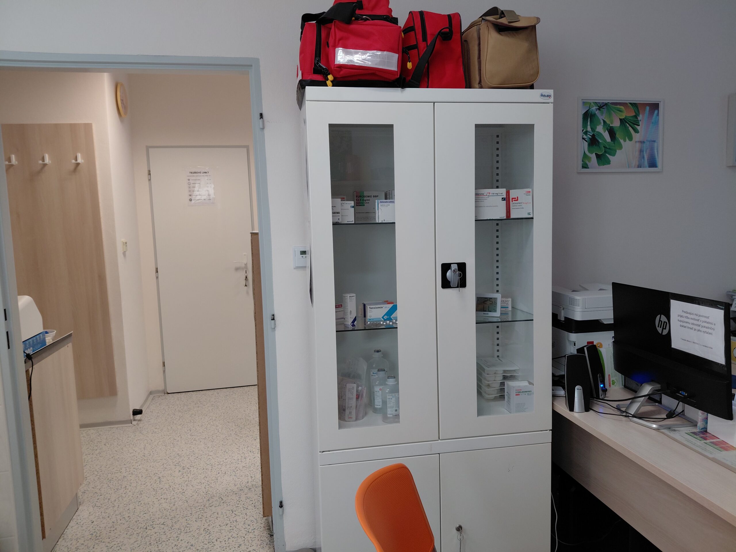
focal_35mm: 25
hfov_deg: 69.4
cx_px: 368
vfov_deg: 54.9
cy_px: 276
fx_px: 532
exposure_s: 1/100
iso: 125
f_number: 1.8
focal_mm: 4.69
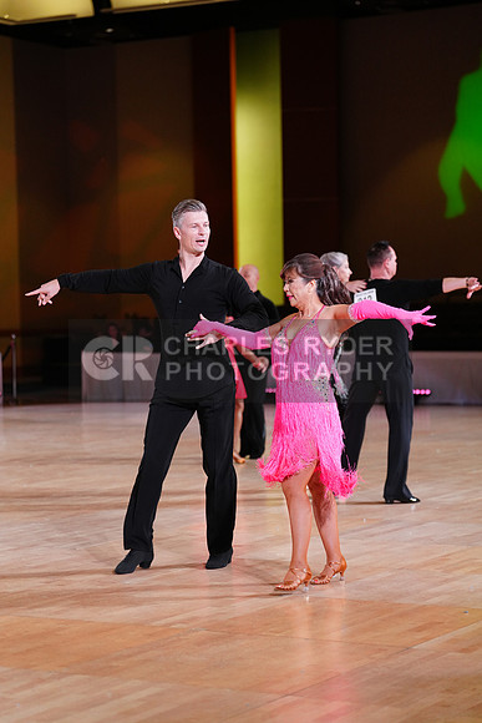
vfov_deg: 22.9
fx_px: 1786
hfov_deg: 15.4
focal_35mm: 89
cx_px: 241
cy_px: 362
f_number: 2.8
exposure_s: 1/400
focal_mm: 89
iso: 2000
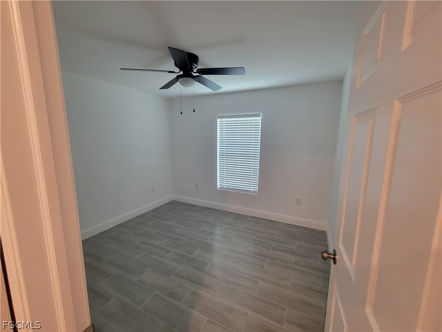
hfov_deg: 106.2
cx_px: 221
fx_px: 166
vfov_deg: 89.9
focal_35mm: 13
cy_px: 166
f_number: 2.2
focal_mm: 2.2
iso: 400
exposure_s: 1/60
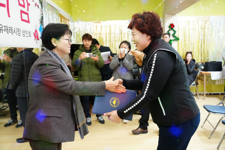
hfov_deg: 61.9
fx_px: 187
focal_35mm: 30
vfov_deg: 43.6
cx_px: 112
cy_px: 75
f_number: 4
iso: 8000
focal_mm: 30
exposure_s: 1/160
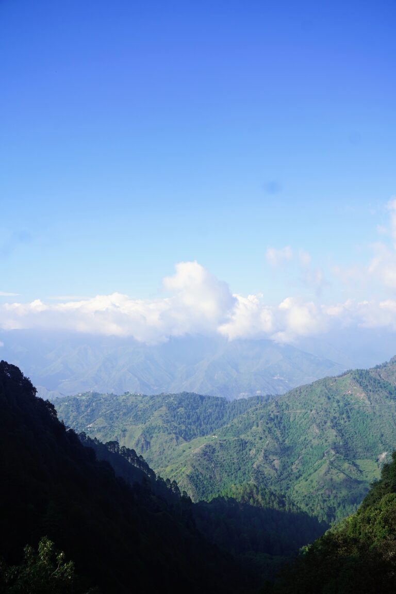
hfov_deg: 40.0
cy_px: 297
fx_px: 544
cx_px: 198
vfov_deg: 57.2
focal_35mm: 33
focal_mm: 33
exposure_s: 1/800
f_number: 4
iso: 100
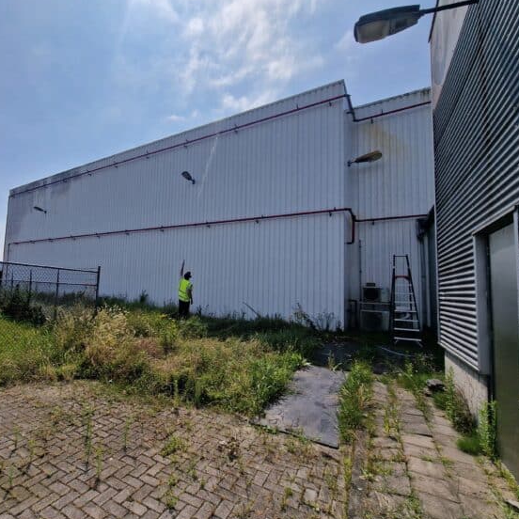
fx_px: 271
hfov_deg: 85.3
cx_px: 186
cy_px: 260
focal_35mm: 16
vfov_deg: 87.4
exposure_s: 1/5120
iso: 50
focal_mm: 2.2
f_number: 2.2
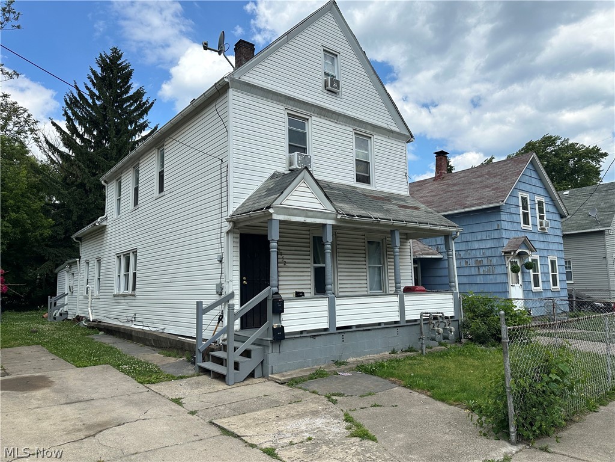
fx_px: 426
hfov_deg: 71.6
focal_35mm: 24
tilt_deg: +7.2
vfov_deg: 56.8
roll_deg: +1.1
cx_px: 308
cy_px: 231
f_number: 1.78
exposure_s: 1/4348
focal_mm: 6.86
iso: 80
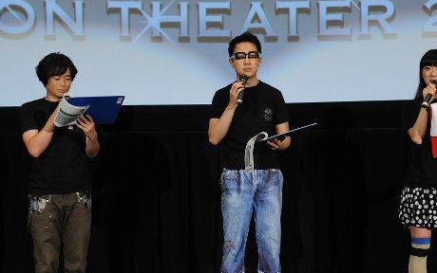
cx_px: 243
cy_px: 161
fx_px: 810
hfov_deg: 30.2
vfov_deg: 19.1
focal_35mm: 68
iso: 3200
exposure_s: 1/100
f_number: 5.6
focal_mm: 48
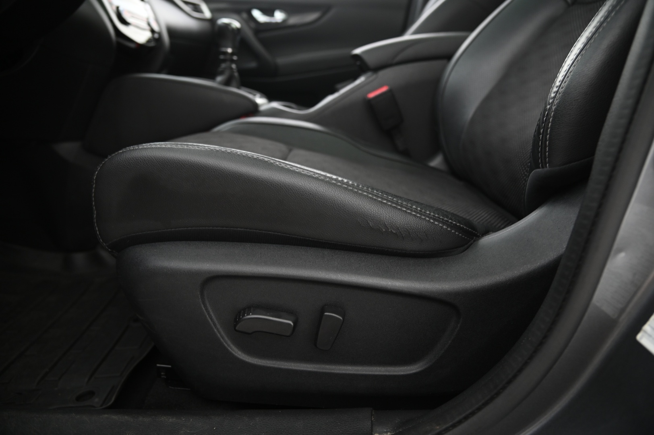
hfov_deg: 73.8
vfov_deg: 53.1
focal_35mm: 24
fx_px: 436
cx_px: 327
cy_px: 218
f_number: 4
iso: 1000
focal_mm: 24
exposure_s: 1/6
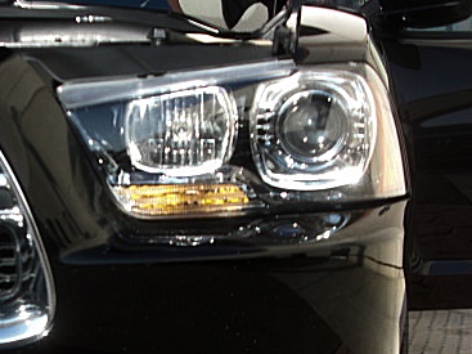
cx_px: 64
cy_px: 297
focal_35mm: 75
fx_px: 1022
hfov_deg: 25.3
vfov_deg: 19.4
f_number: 3.1
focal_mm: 7.6
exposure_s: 1/250
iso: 50
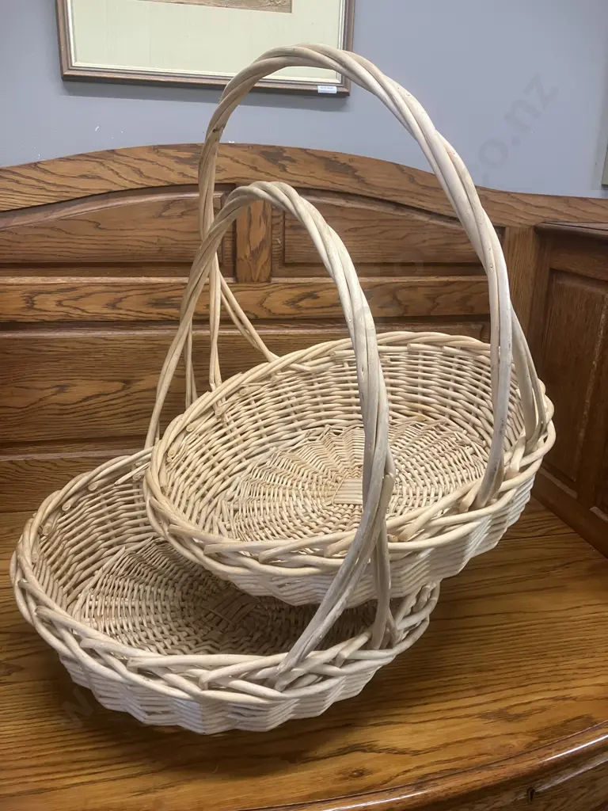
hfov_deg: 49.7
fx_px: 656
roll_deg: -1.4
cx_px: 304
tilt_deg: -17.4
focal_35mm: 28
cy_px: 406
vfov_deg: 63.4
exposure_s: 1/50
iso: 160
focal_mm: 3.99
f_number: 1.8
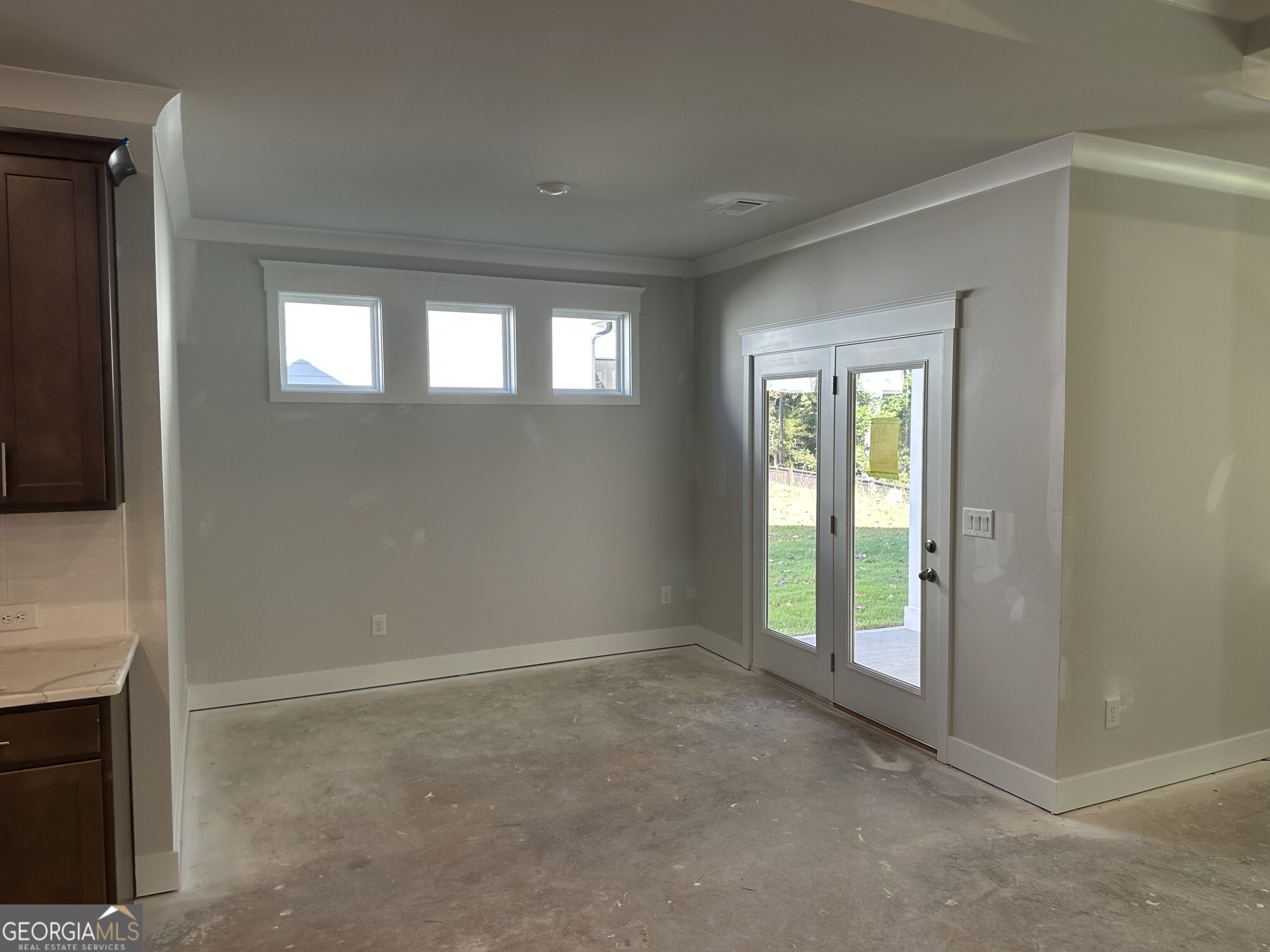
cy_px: 476
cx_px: 635
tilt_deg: -2.1
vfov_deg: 56.8
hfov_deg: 71.6
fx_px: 881
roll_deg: +0.4
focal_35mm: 24
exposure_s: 1/161
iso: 80
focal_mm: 6.86
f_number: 1.78
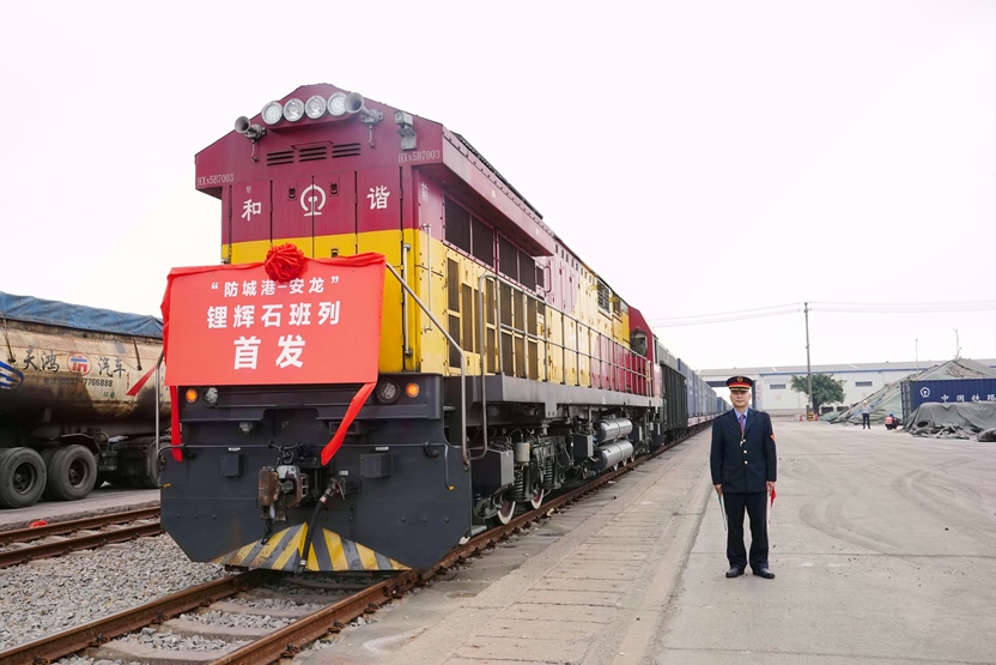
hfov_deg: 60.3
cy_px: 336
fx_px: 858
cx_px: 494
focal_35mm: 31
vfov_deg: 42.3
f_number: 11
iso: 320
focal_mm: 30
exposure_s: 1/100
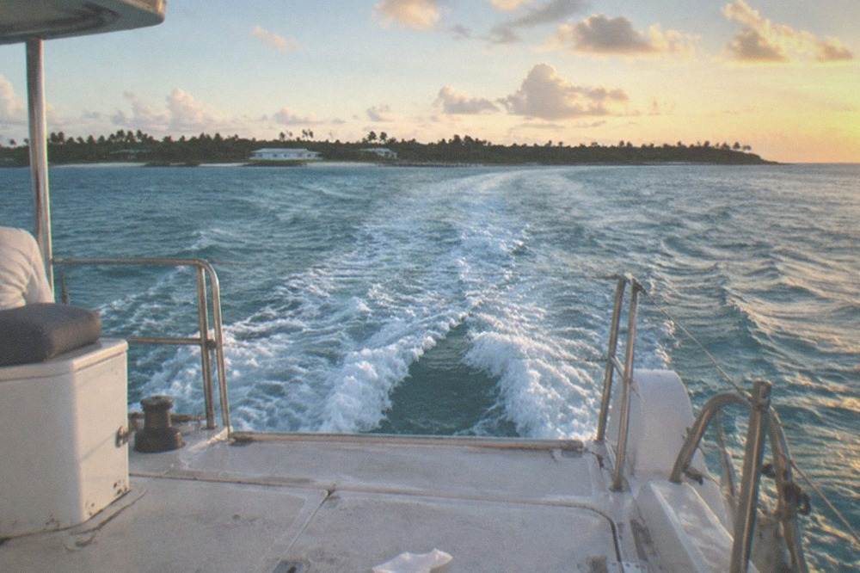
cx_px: 430
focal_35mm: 47
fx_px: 1122
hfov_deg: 41.9
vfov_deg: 28.6
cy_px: 286
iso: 320
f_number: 4.5
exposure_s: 1/1000
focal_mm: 47
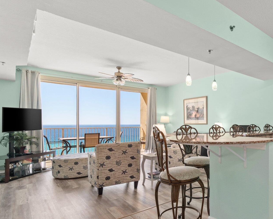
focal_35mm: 23
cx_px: 210
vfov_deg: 60.7
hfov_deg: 67.2
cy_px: 121
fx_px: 186
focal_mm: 10
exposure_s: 1/10
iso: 800
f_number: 8
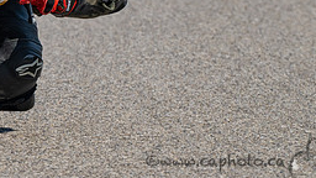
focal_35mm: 1427
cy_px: -53
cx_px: -23
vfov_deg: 0.9
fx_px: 11957
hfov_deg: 1.5
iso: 560
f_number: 11
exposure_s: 1/1250
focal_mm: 600
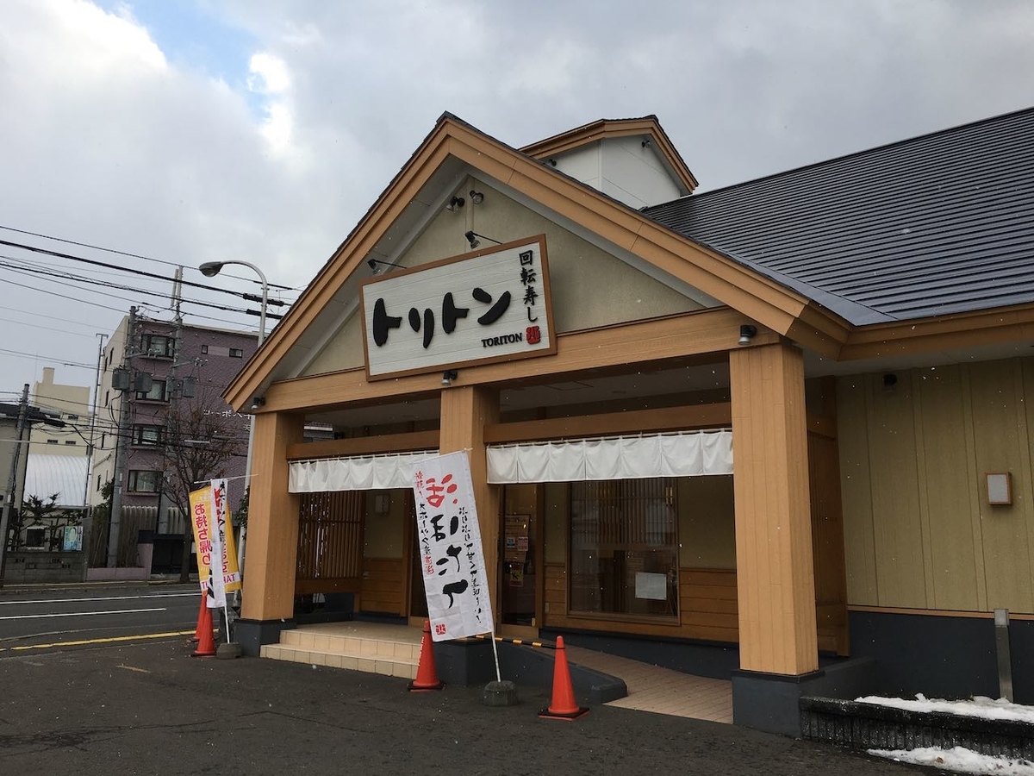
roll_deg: -1.4
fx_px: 866
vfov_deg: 48.2
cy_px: 388
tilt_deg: +10.3
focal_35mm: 29
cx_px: 517
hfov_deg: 61.7
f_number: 2.2
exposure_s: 1/308
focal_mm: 4.15
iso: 25
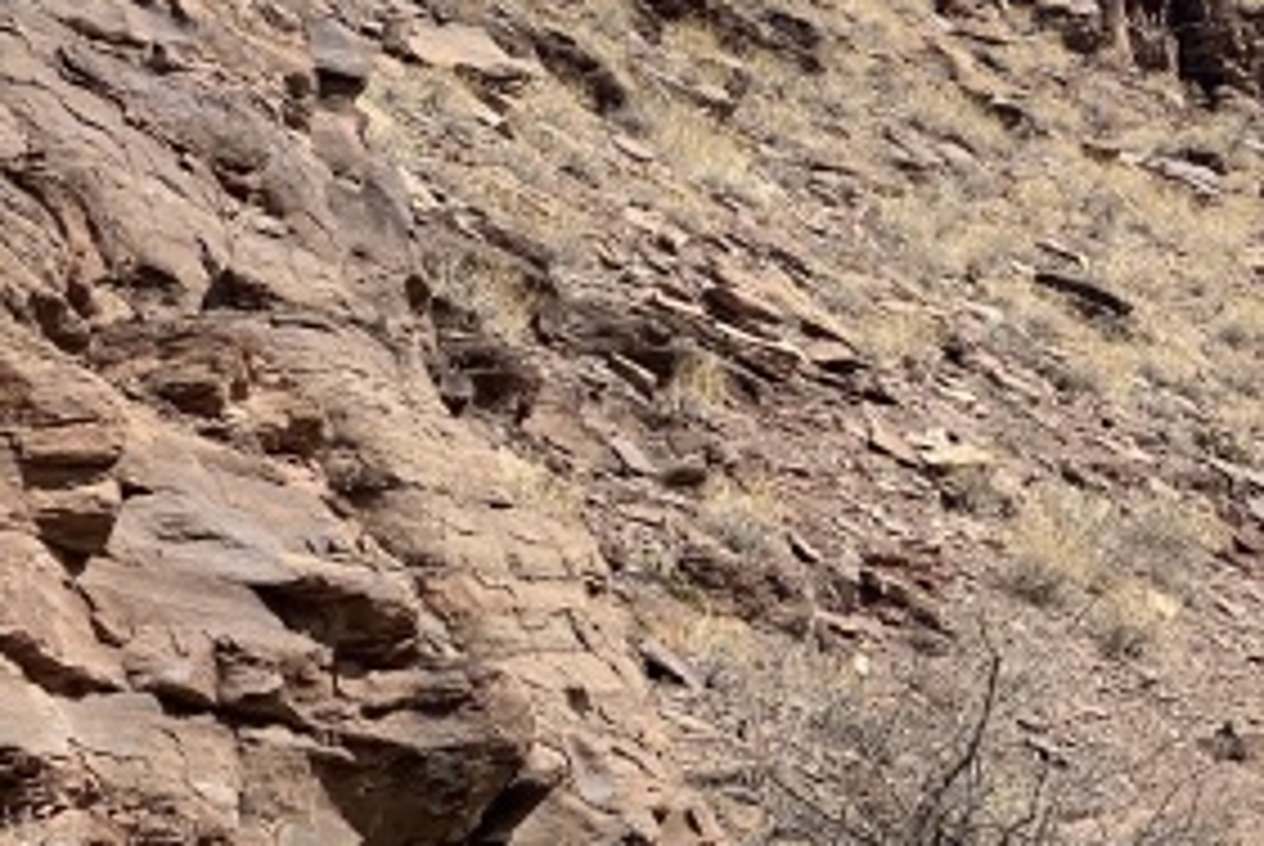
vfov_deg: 11.1
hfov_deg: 16.1
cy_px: 220
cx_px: 1435
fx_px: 4323
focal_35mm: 123
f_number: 2
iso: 20
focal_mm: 6
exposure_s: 1/1653
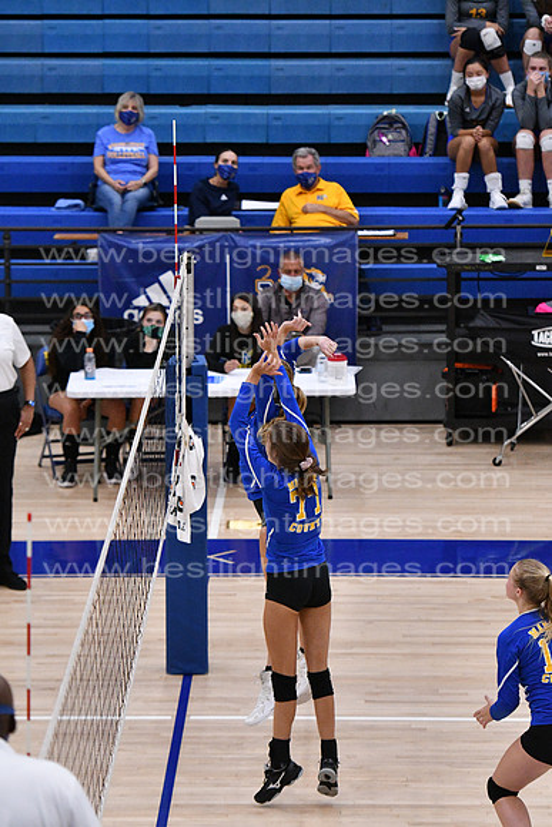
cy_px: 414
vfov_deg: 11.2
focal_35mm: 183
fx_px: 4206
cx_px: 276
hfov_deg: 7.5
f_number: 3.2
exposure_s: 1/1250
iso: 6400
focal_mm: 122
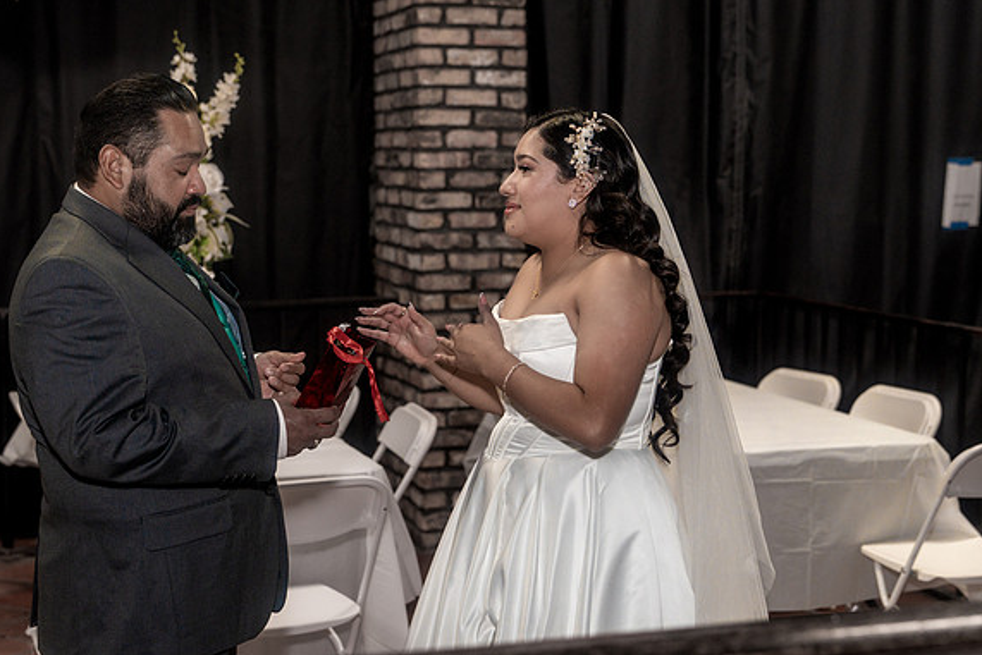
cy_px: 329
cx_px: 490
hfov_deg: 31.9
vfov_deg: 21.6
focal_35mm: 63
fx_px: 1719
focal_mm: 62
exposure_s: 1/250
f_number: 4
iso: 2000
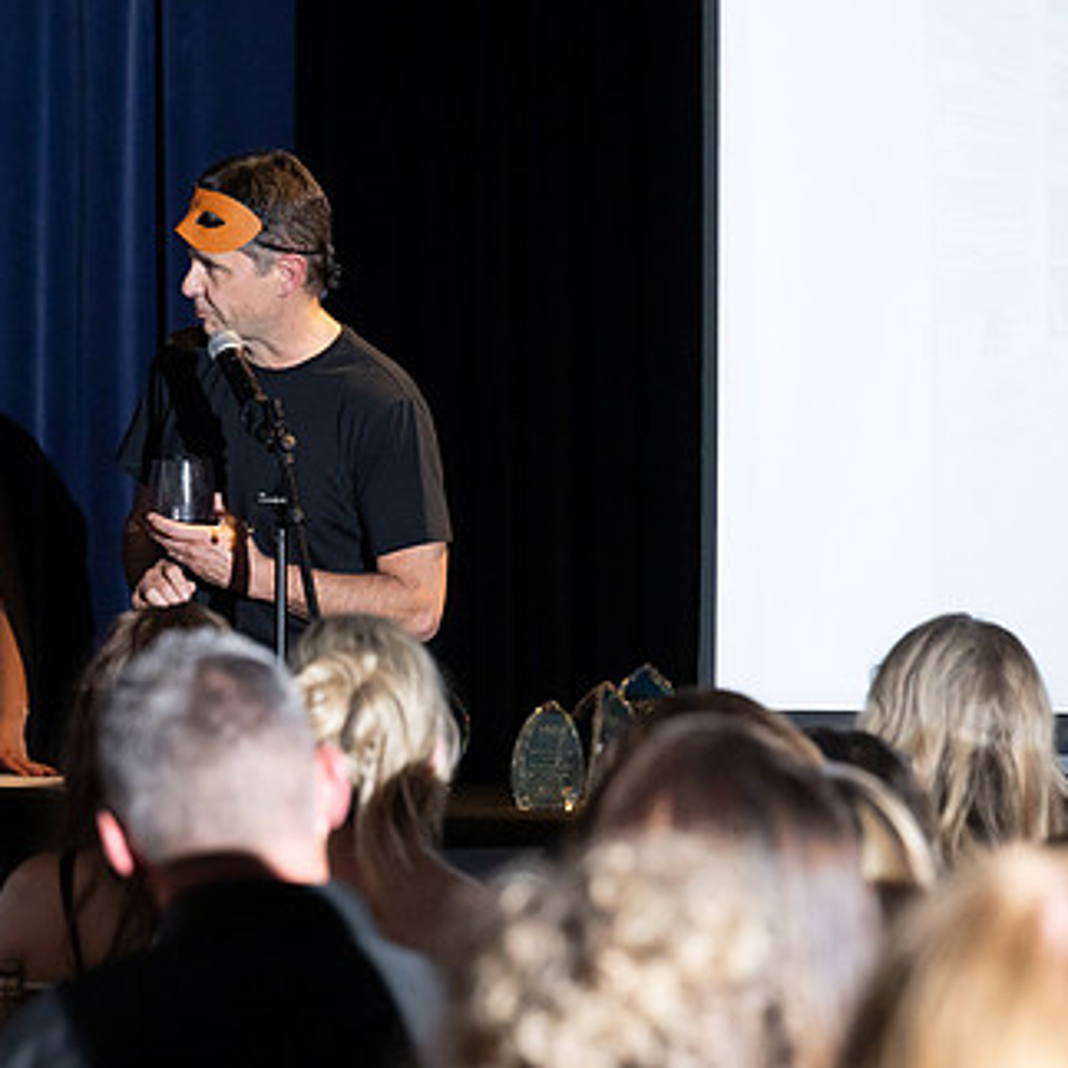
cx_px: 317
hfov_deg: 7.6
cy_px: 547
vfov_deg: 7.6
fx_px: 7993
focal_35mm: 229
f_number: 5
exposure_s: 1/200
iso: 2500
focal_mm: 150
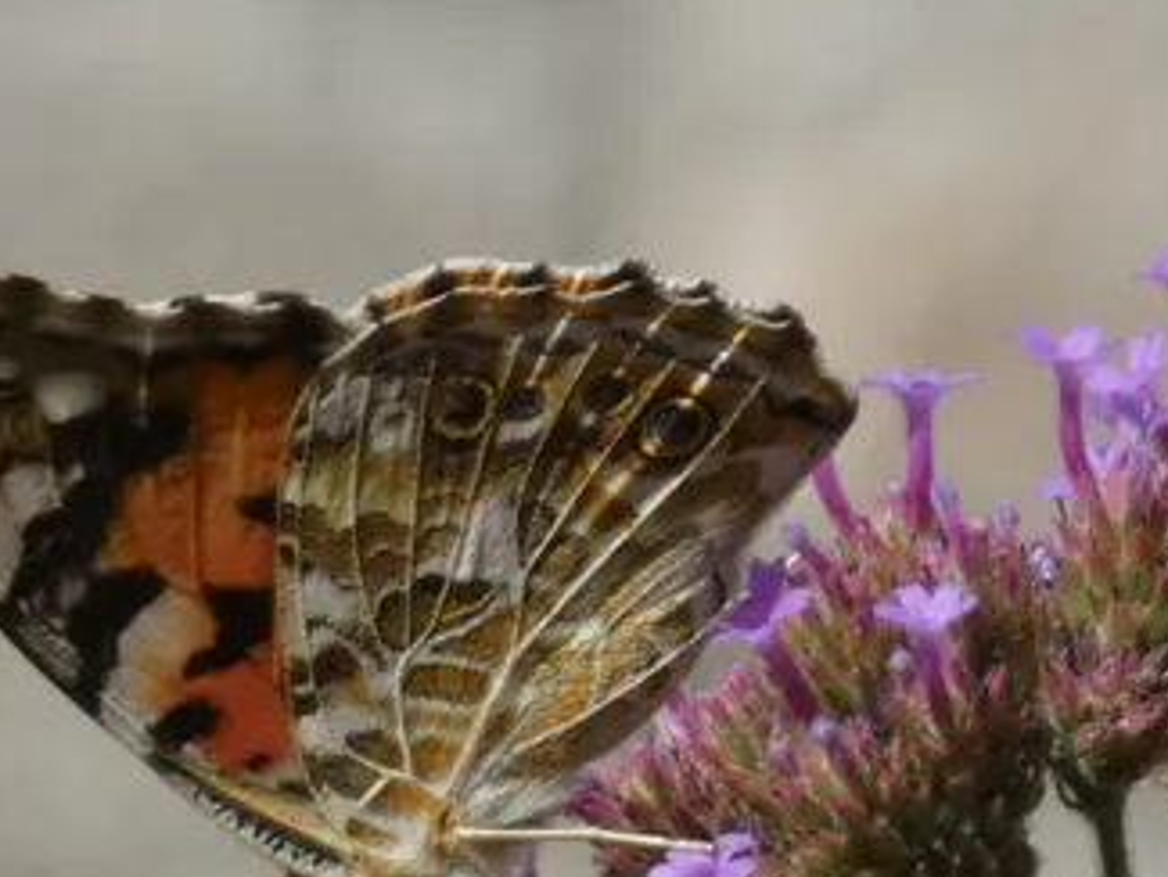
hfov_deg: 1.8
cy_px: 730
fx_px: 37568
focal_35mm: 1113
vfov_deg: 1.3
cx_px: 503
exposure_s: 1/400
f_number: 5.6
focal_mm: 101.4
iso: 80
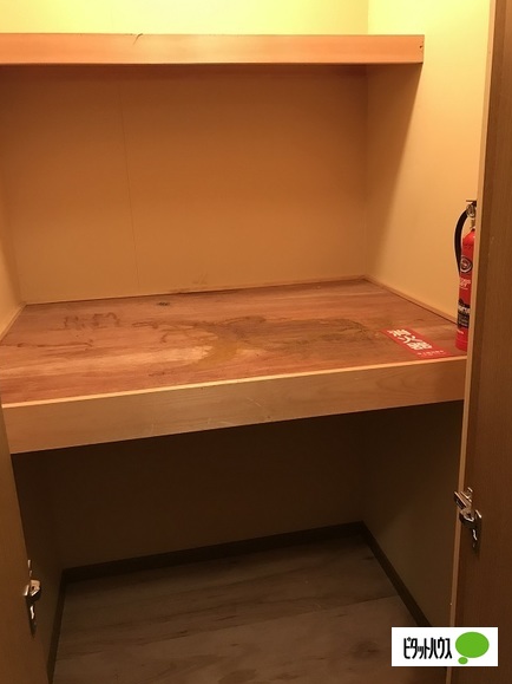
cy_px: 336
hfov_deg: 48.2
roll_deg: +2.5
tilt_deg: -14.9
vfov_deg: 61.7
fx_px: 572
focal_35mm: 29
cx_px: 256
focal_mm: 3.99
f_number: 1.8
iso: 100
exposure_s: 1/17
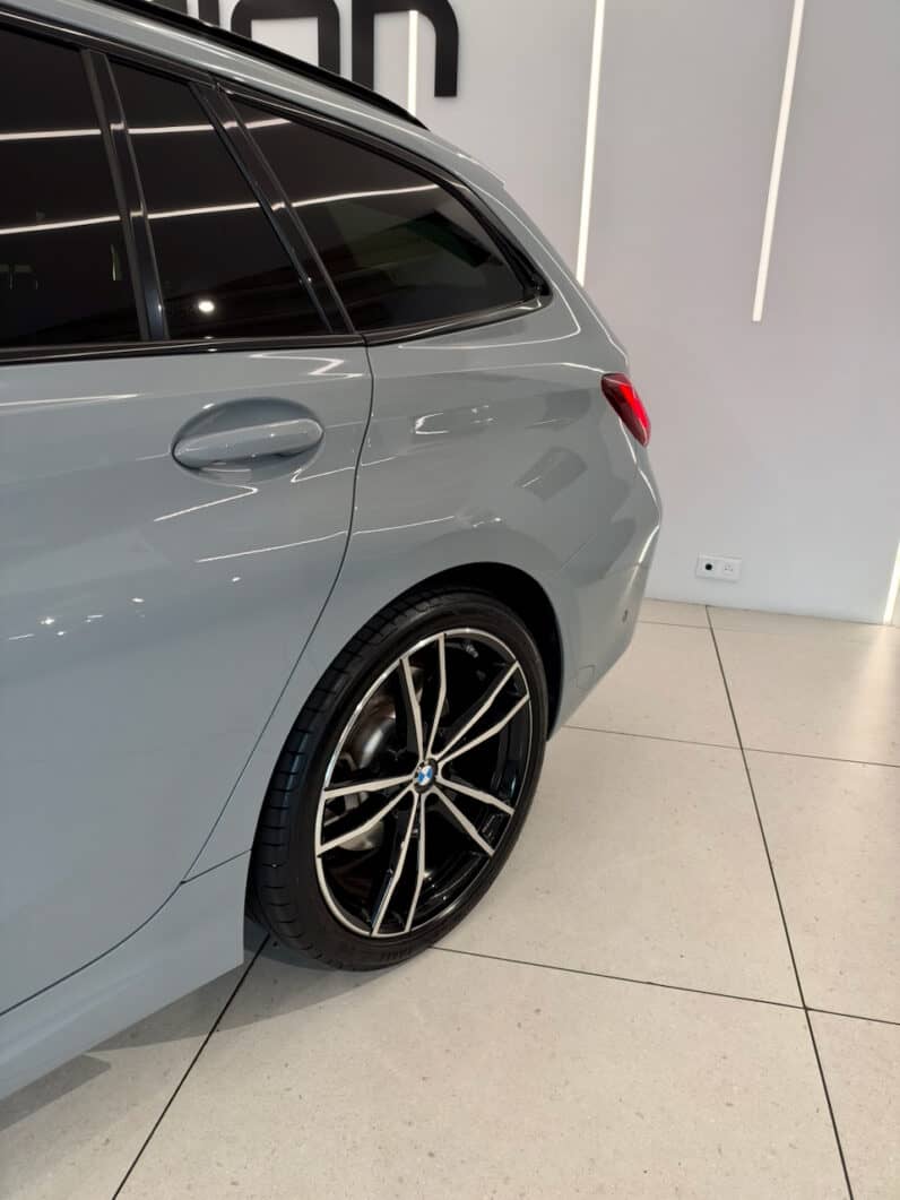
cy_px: 600
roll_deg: -2.1
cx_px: 450
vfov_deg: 71.6
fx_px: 832
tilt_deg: -18.0
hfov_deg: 56.8
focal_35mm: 24
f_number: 1.48
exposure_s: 1/100
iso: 125
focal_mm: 6.93
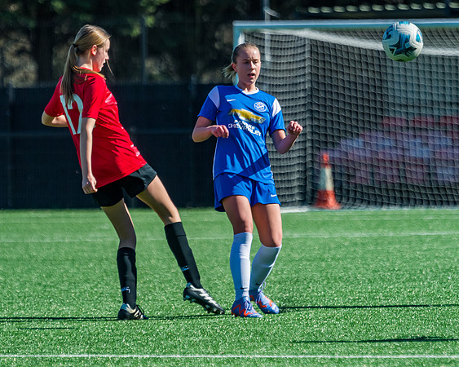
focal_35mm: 443
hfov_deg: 4.4
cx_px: 220
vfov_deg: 3.5
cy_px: 198
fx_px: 6013
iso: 400
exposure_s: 1/3200
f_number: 4
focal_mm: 220
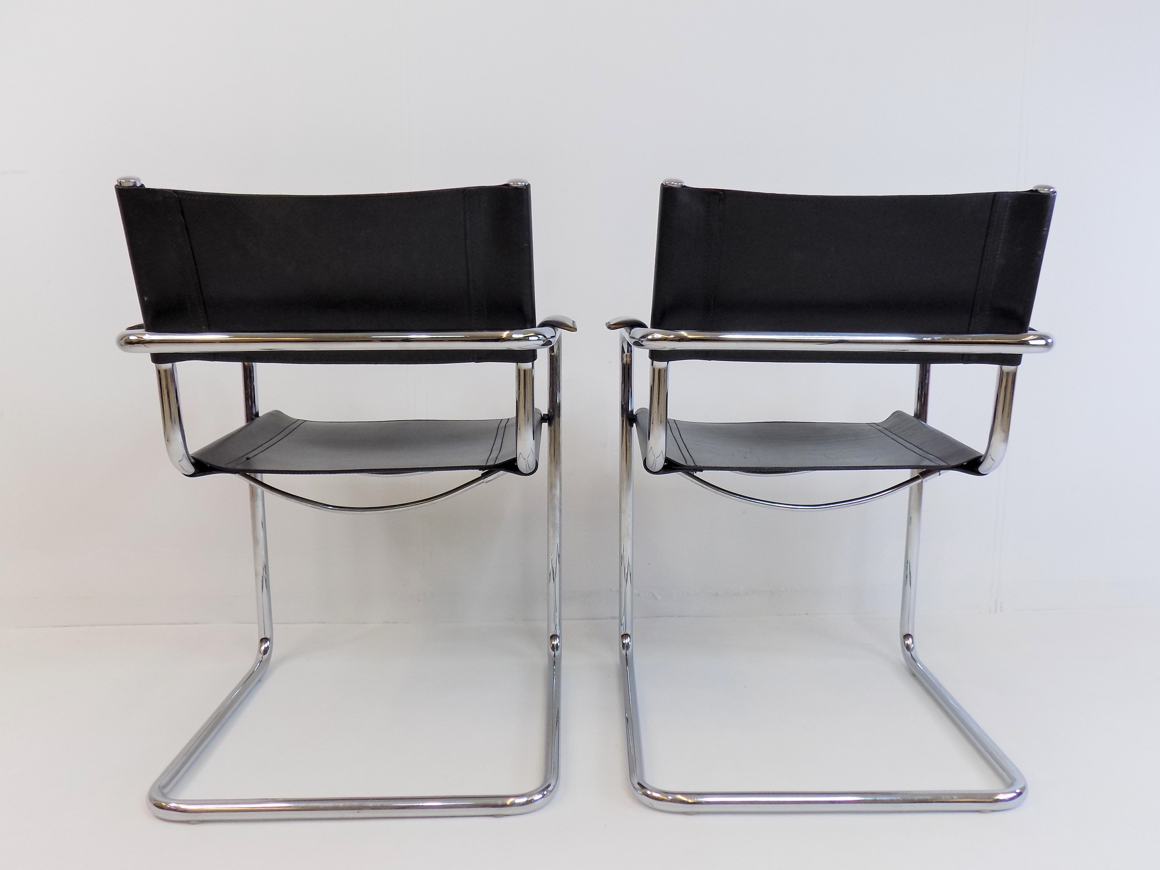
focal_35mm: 26
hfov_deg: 67.3
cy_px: 453
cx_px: 607
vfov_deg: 53.1
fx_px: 871
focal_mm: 4
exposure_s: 1/50
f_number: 3.1
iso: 80
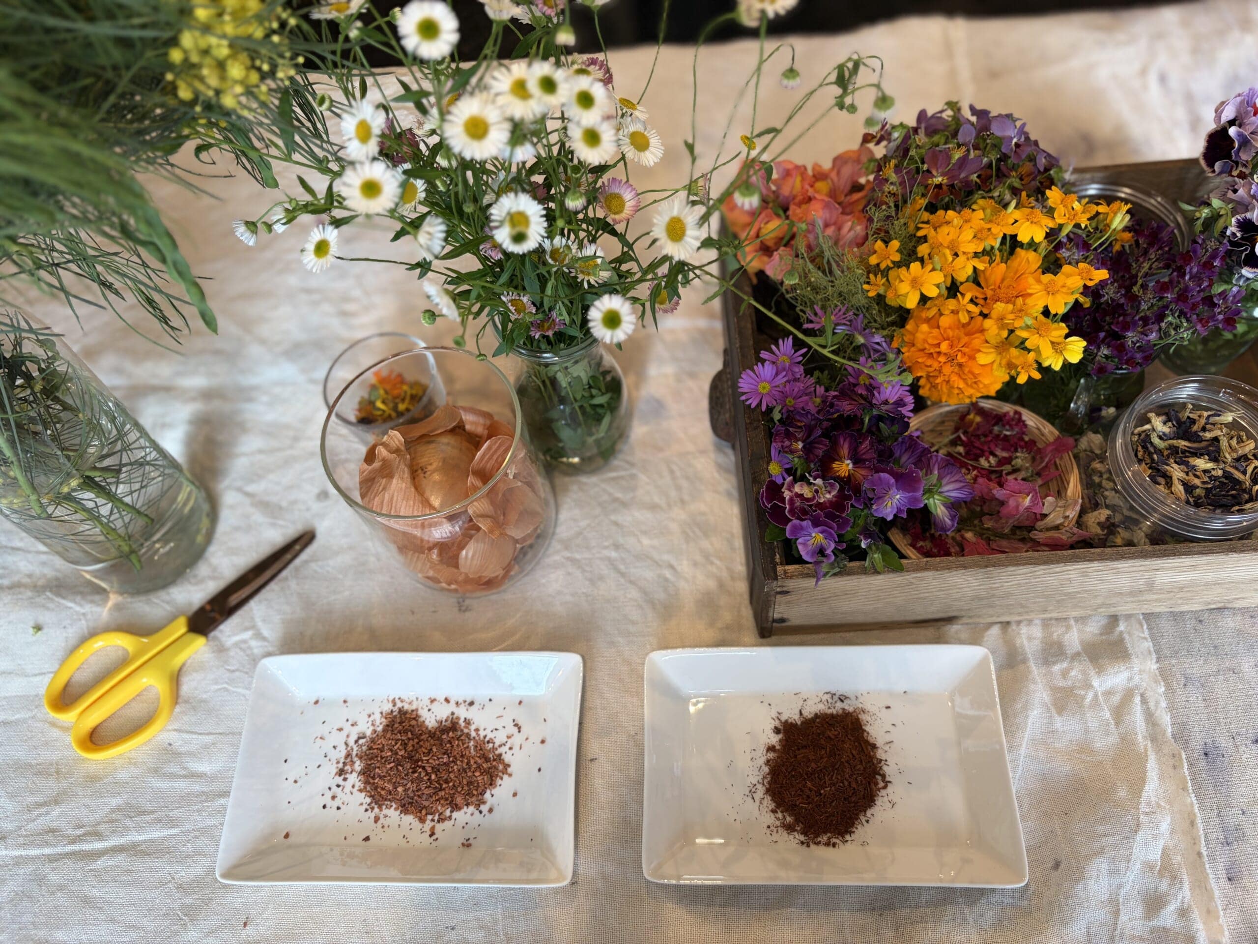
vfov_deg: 53.1
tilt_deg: -61.0
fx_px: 945
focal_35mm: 26
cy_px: 472
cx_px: 629
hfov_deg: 67.3
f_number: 1.6
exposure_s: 1/60
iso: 64
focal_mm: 5.96
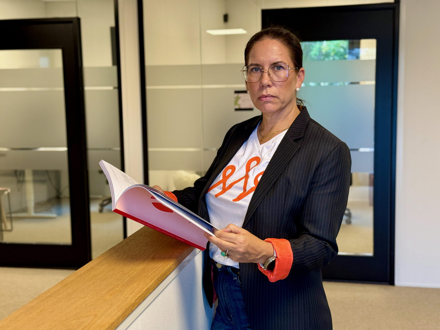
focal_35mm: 48
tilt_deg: -7.1
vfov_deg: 30.3
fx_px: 610
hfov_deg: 39.7
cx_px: 220
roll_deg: +0.9
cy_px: 165
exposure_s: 1/100
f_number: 1.78
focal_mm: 6.76
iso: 160
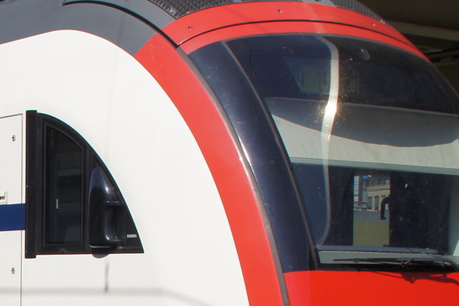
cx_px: -100
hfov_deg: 16.8
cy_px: 356
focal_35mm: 116
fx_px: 1479
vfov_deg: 11.6
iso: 100
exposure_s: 1/400
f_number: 7.1
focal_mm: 22
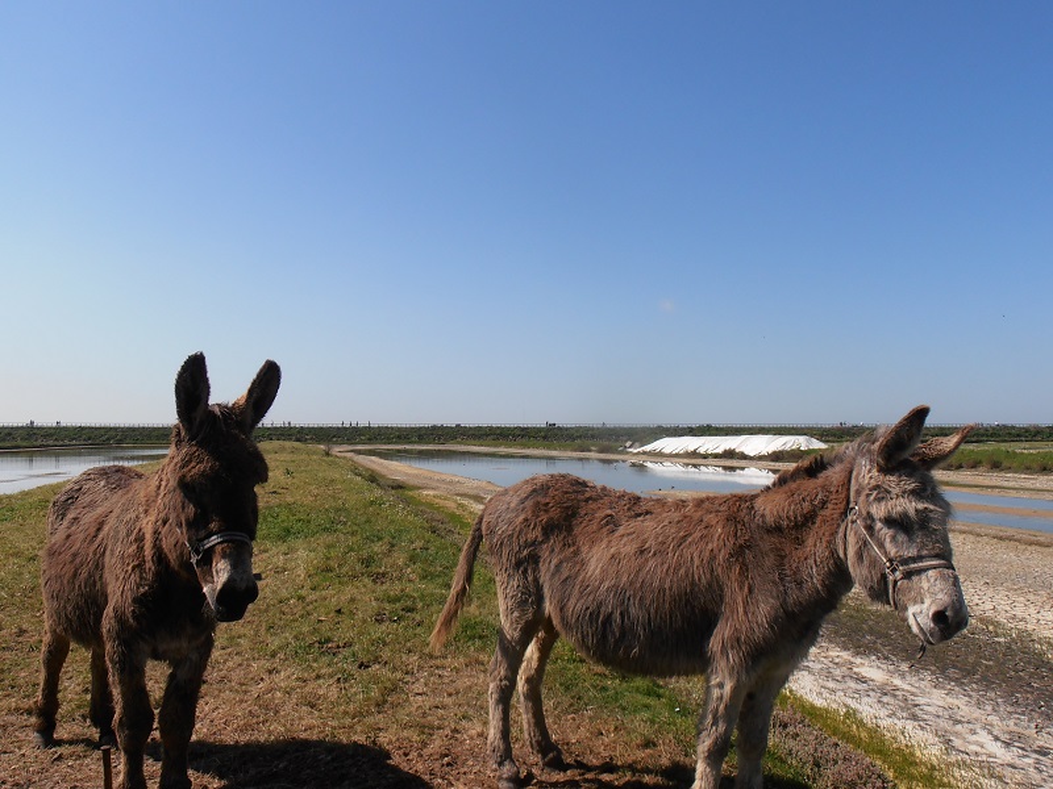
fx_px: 913
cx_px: 526
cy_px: 394
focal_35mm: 30
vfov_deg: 46.8
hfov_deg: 60.0
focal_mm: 5.25
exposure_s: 1/320
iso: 80
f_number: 8.8
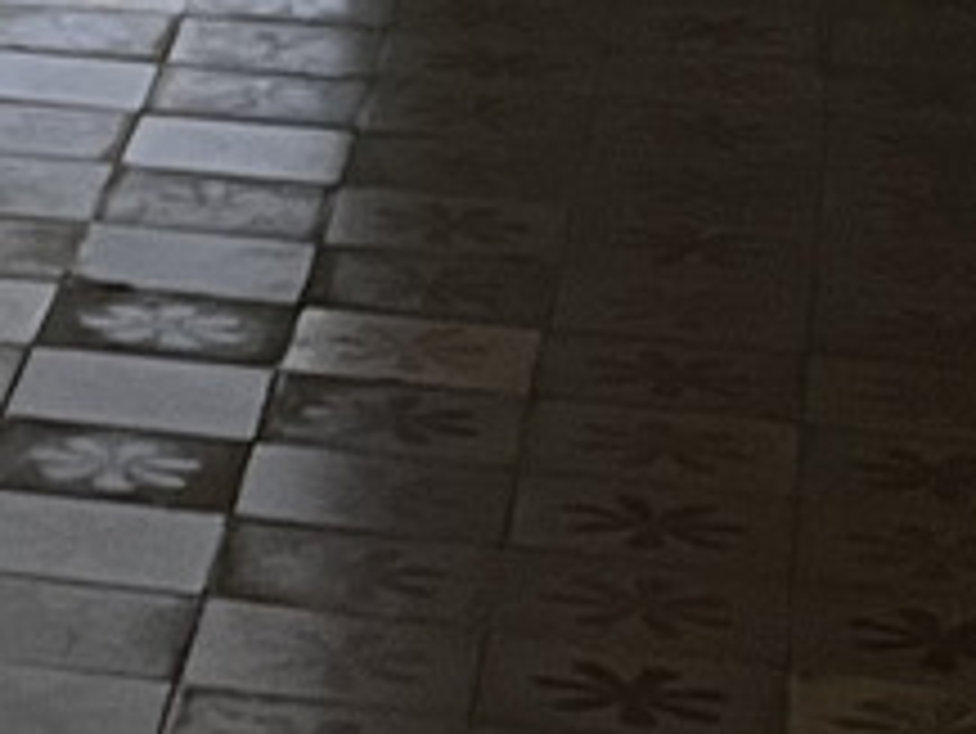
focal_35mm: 192
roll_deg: +3.5
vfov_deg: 7.7
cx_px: -2375
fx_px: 5416
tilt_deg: -13.5
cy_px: -117
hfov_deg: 8.1
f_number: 1.5
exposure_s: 1/50
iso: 160
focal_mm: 5.7
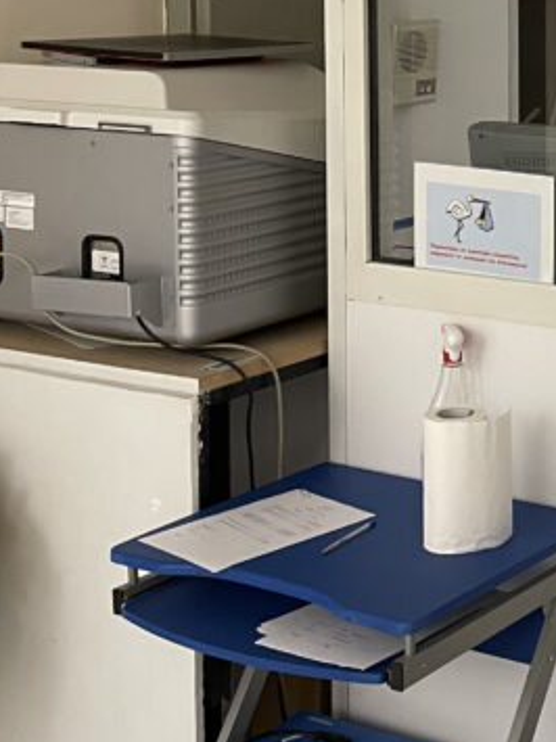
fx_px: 1607
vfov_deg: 25.1
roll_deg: -0.6
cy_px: 59
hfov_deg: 18.1
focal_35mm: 75
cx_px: 763
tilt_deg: -4.6
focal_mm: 5.1
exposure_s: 1/50
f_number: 1.6
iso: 200
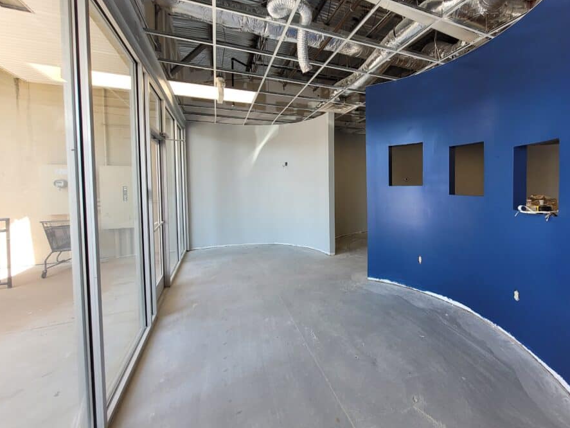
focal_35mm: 15
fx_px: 247
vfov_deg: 81.5
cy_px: 192
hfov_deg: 97.5
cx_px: 325
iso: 64
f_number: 2.2
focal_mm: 1.74
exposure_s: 1/120
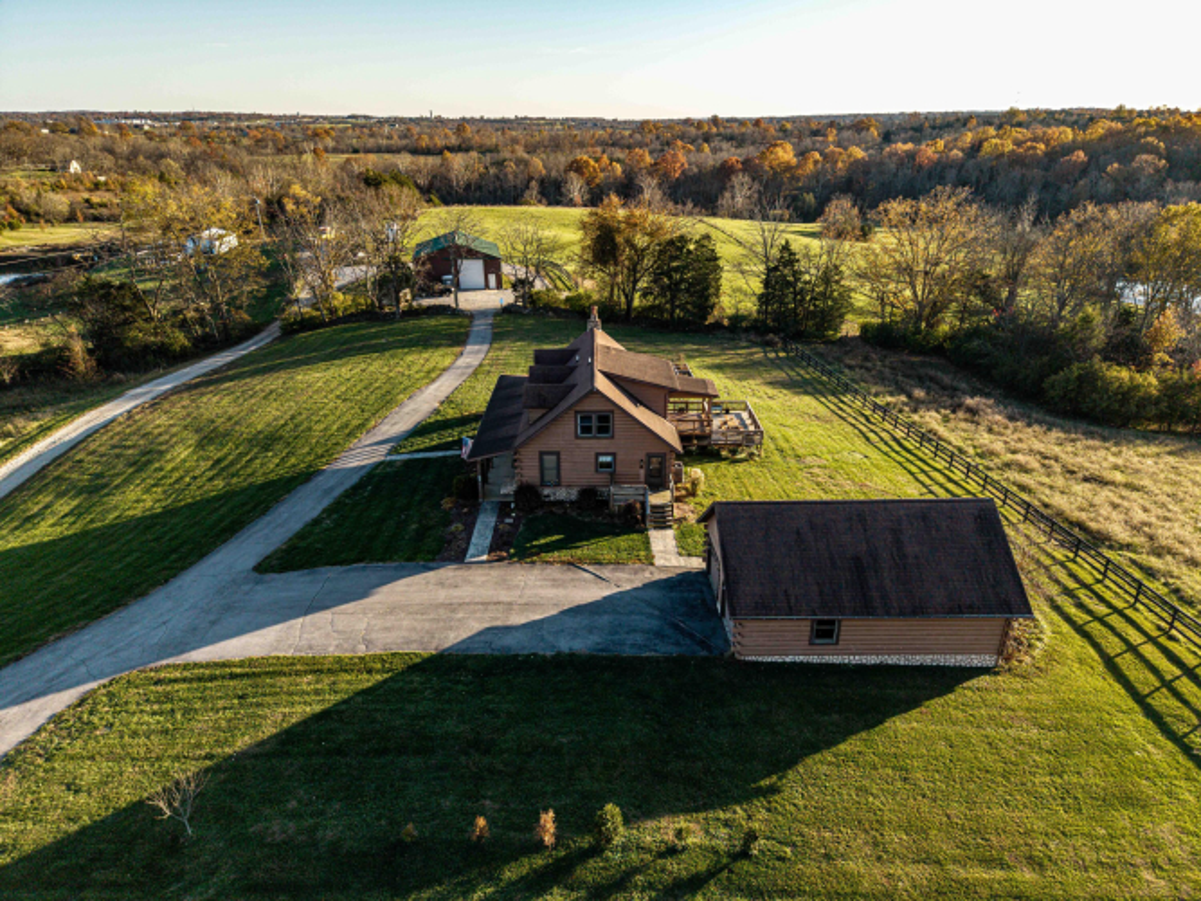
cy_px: 450
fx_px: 833
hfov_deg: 71.6
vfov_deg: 56.8
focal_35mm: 24
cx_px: 600
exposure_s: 1/1000
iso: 100
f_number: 1.8
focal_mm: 8.67
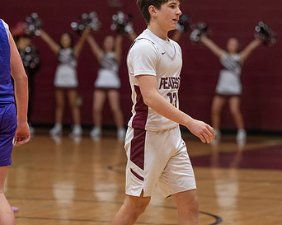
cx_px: 129
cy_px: 97
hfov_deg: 8.3
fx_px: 1935
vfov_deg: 6.7
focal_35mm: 232
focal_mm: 136
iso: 1600
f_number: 2.8
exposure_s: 1/500
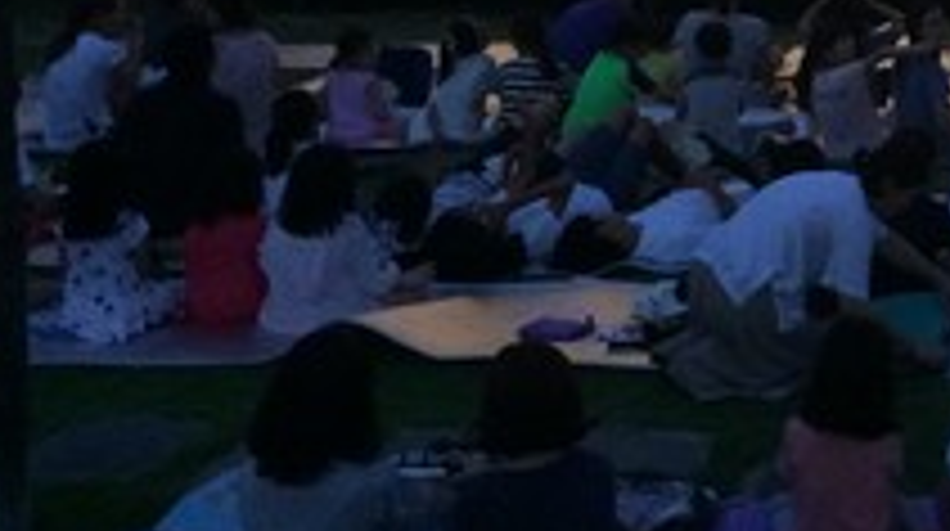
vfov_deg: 12.6
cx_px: 1067
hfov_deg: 22.3
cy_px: -310
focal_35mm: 90
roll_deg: -1.1
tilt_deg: -5.1
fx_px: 2264
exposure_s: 1/24
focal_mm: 4.15
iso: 320
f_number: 2.2
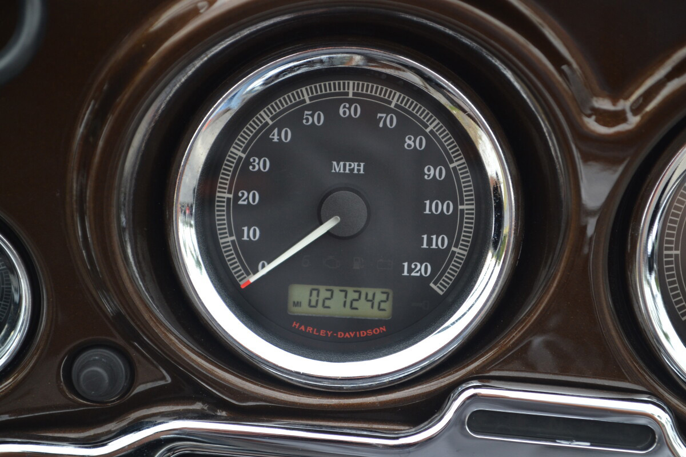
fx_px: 1572
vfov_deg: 16.6
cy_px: 228
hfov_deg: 24.6
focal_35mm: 82
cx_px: 343
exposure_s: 1/100
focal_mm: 55
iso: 400
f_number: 5.6
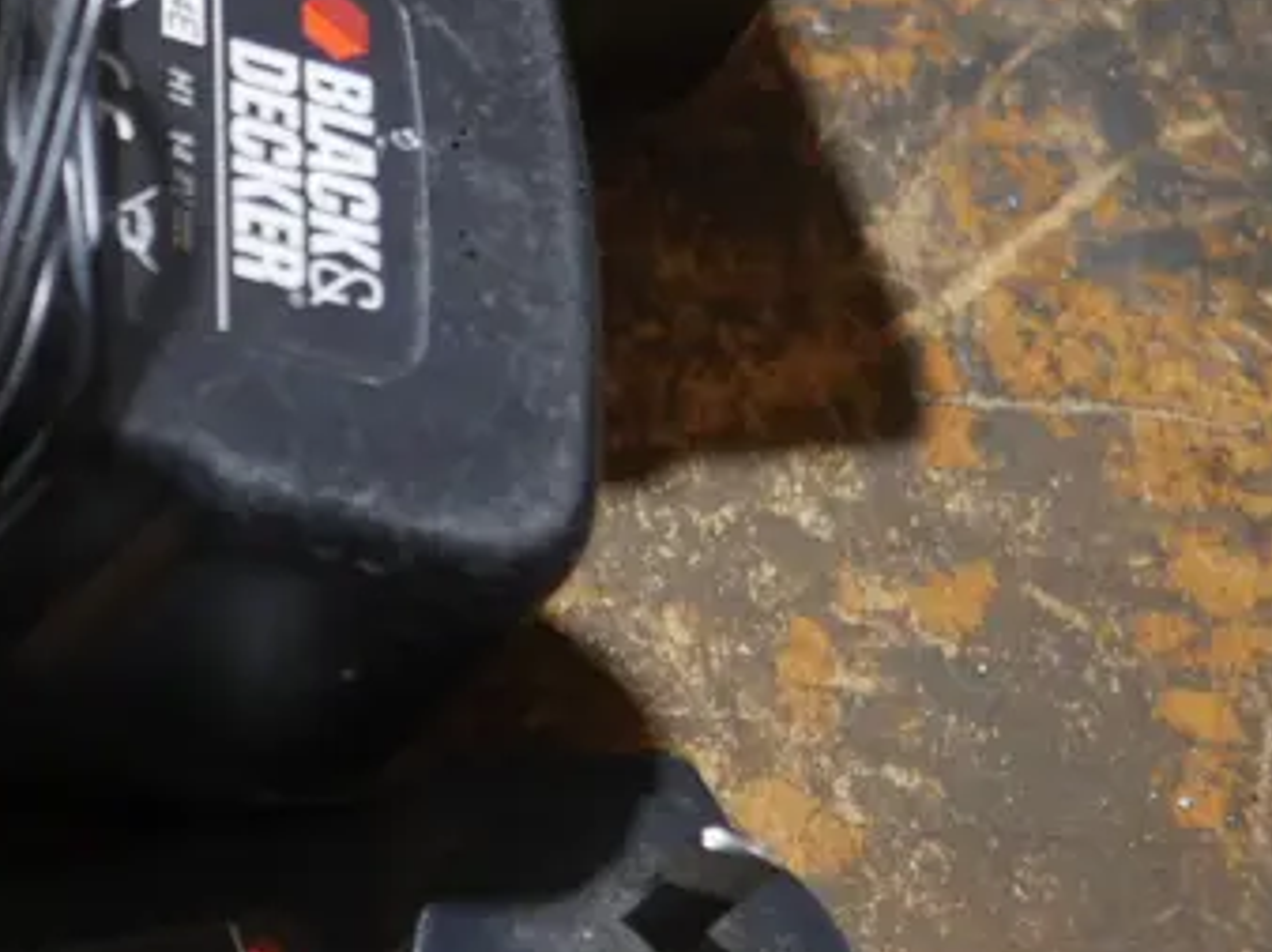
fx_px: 3562
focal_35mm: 97
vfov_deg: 15.2
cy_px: 406
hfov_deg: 18.4
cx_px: -534
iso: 640
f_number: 3.6
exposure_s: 1/60
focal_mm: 16
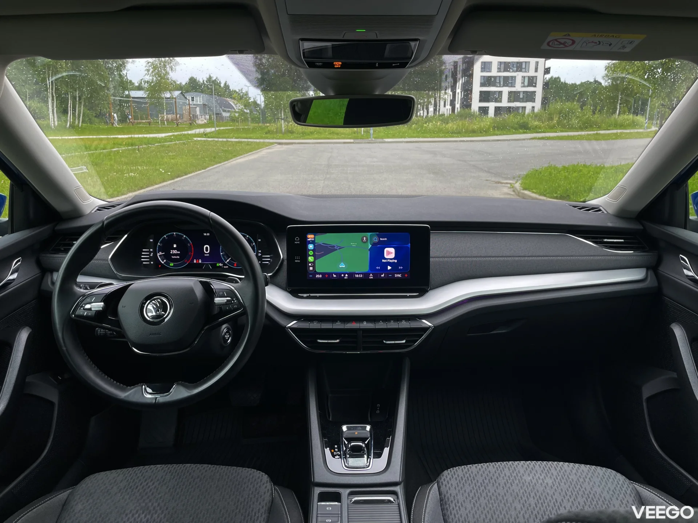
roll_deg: -0.1
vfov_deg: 53.1
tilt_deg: -14.1
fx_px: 524
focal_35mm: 26
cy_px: 262
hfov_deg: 67.3
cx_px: 349
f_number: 1.6
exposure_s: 1/121
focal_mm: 4.2
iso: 64
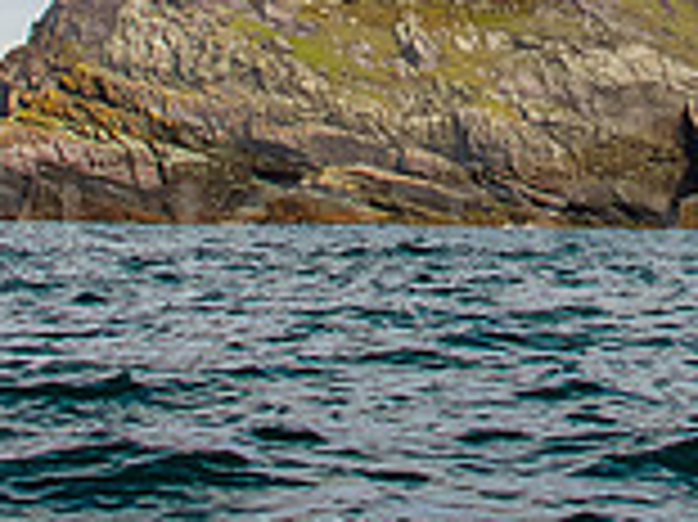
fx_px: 3949
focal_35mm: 196
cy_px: -265
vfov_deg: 7.4
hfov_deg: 10.1
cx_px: 596
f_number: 8
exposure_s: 1/1000
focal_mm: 30
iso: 500
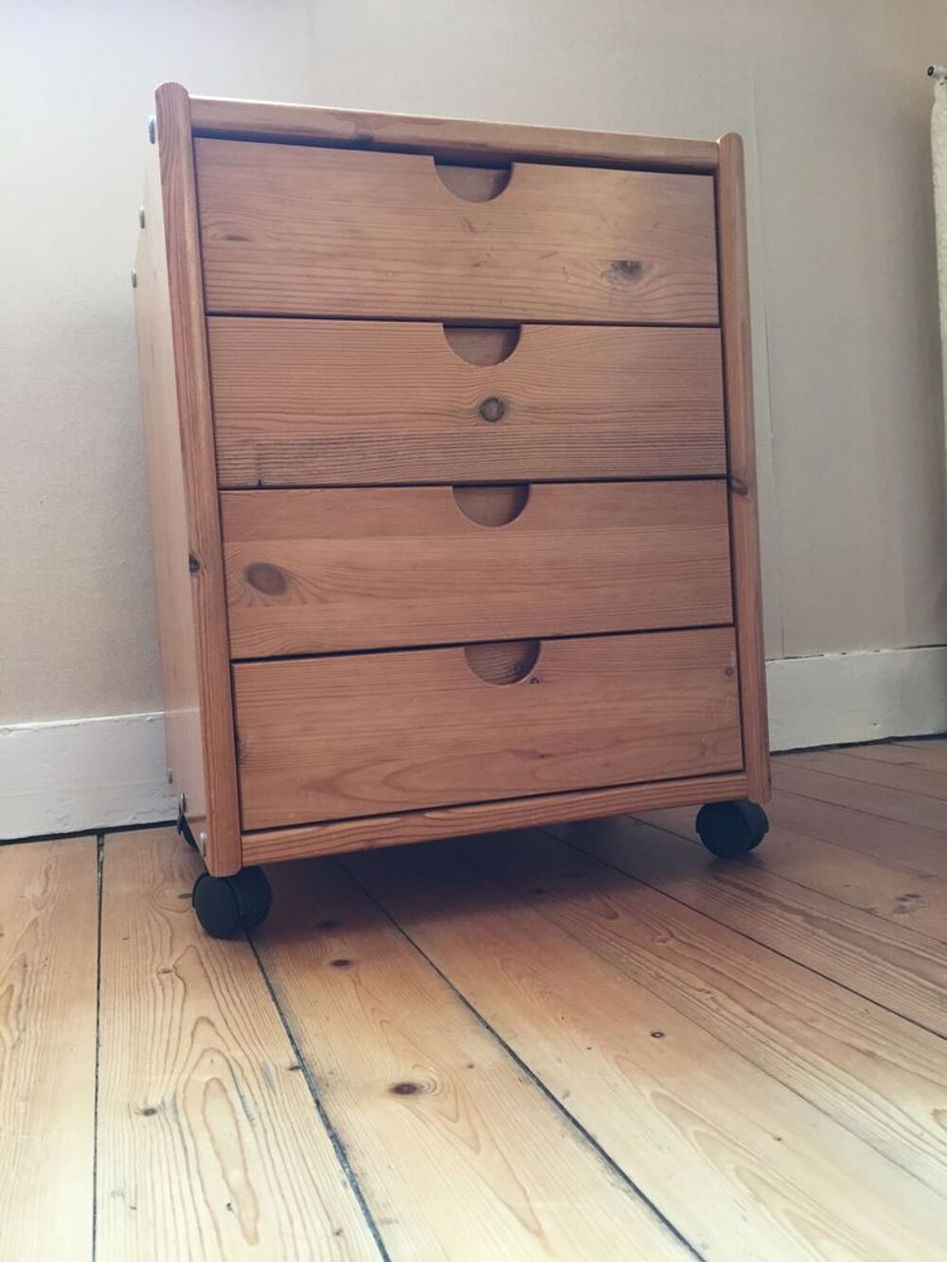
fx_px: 1058
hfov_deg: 48.2
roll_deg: +3.3
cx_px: 474
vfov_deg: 61.7
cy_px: 631
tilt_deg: -1.0
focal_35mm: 29
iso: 64
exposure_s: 1/33
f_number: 2.2
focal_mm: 4.15
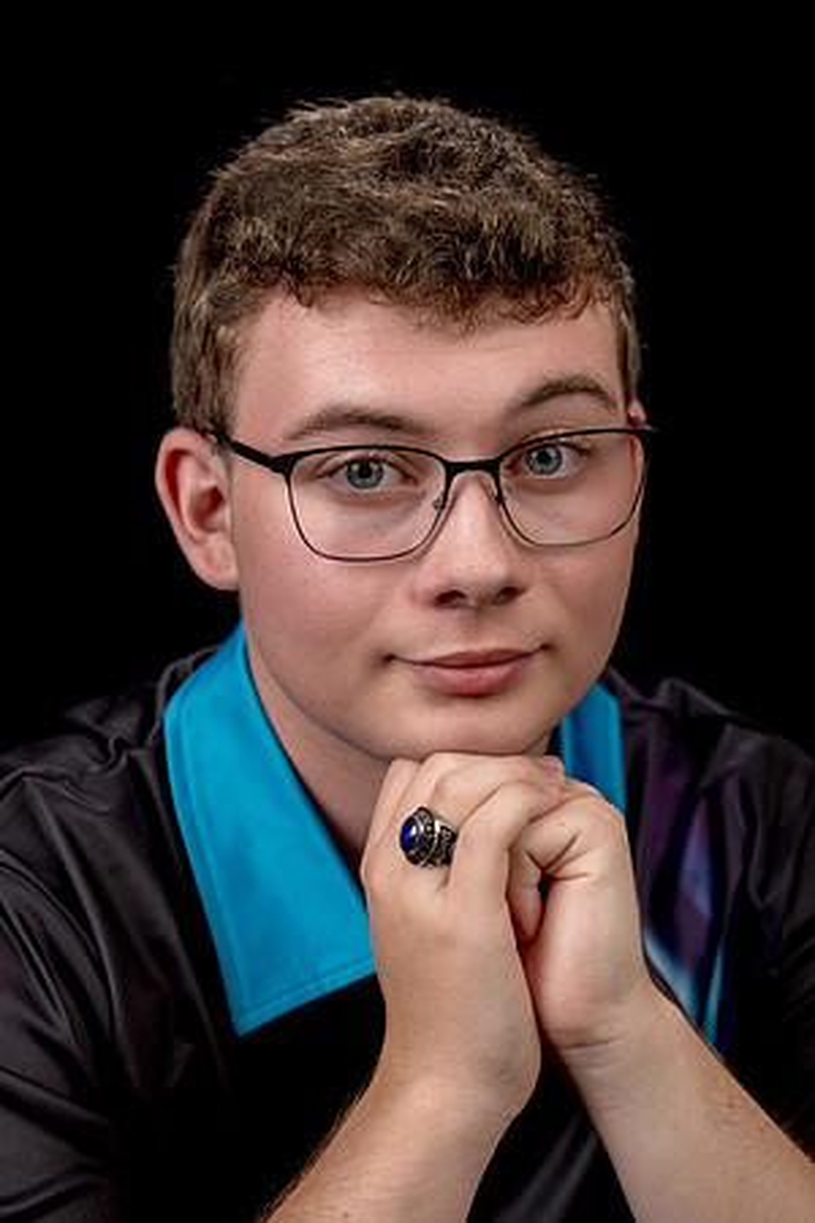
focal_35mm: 70
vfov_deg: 28.8
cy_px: 612
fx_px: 2377
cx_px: 408
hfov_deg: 19.5
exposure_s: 1/160
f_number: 5
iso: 100
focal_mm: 70
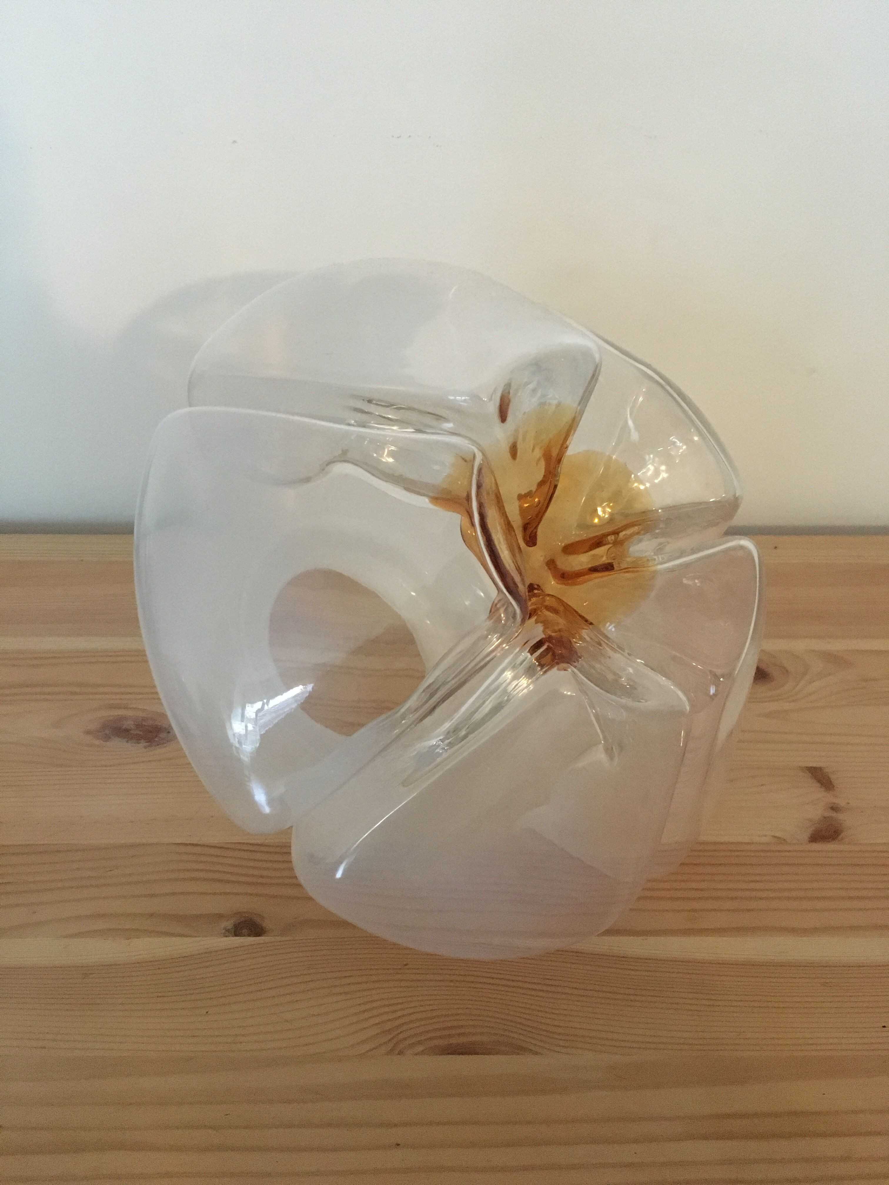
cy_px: 592
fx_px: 993
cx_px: 444
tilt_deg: -27.4
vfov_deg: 61.7
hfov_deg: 48.2
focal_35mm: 29
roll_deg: -0.2
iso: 320
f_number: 2.2
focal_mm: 4.15
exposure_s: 1/17
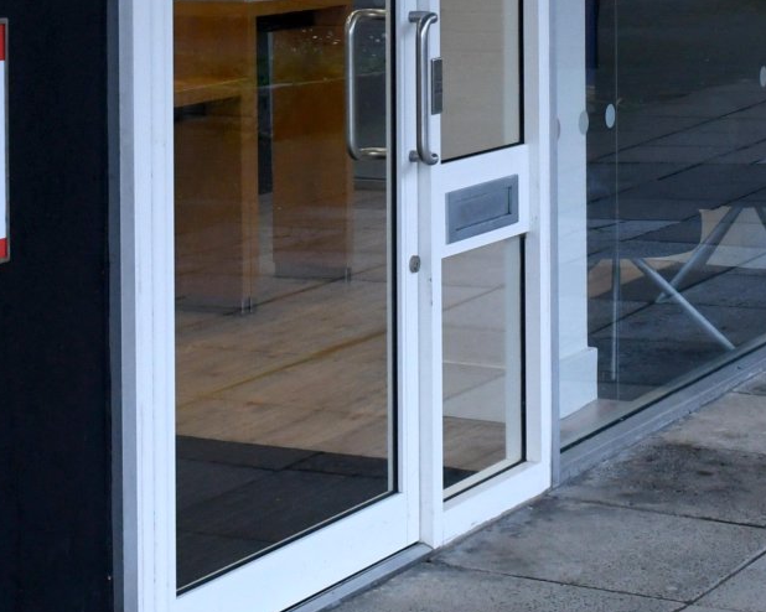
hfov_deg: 17.2
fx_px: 2538
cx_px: 421
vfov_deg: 13.3
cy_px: -190
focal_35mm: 112
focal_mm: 24
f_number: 6.3
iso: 1250
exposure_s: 1/160
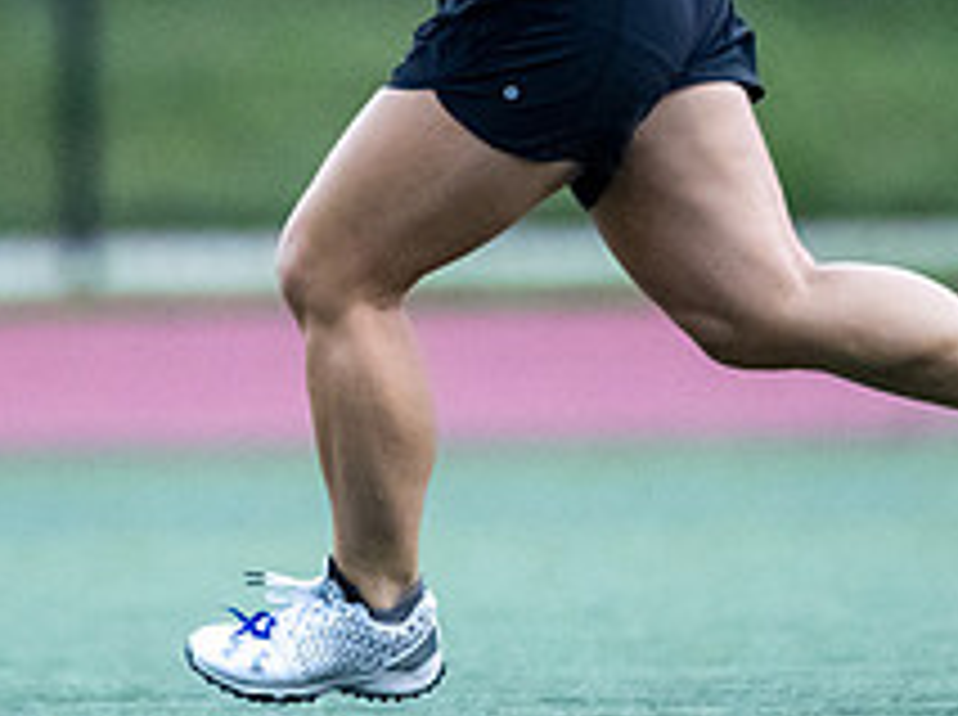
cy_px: 281
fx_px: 42271
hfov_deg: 1.3
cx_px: 450
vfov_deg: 1.0
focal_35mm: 1530
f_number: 2.8
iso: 10000
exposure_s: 1/1000
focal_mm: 400
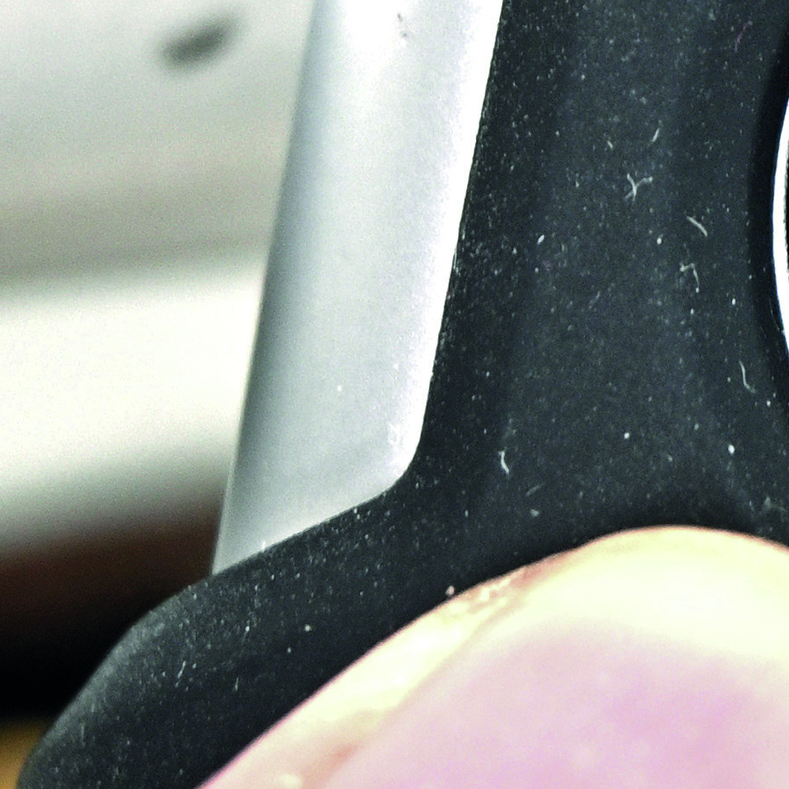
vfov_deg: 5.8
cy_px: 108
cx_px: 1254
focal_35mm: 299
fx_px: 7710
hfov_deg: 5.8
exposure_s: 1/100
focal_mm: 38
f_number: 5.6
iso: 200
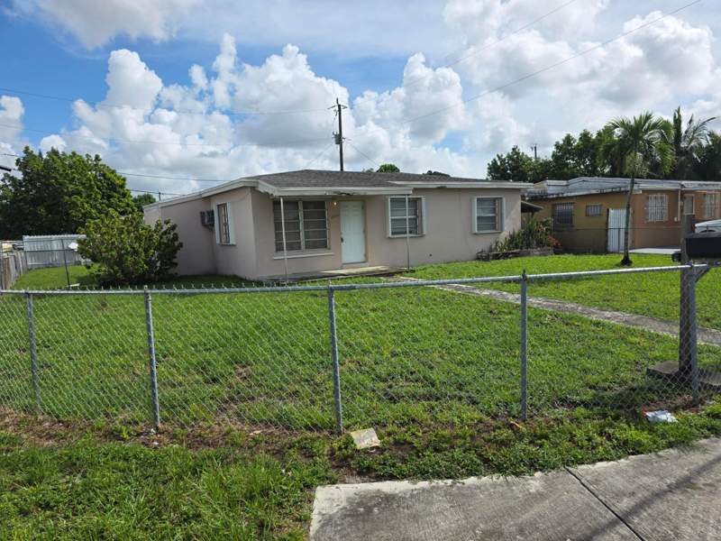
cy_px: 270
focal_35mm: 23
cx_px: 360
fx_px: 479
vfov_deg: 58.9
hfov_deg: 73.9
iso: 80
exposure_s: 1/7626
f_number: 1.7
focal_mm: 6.3
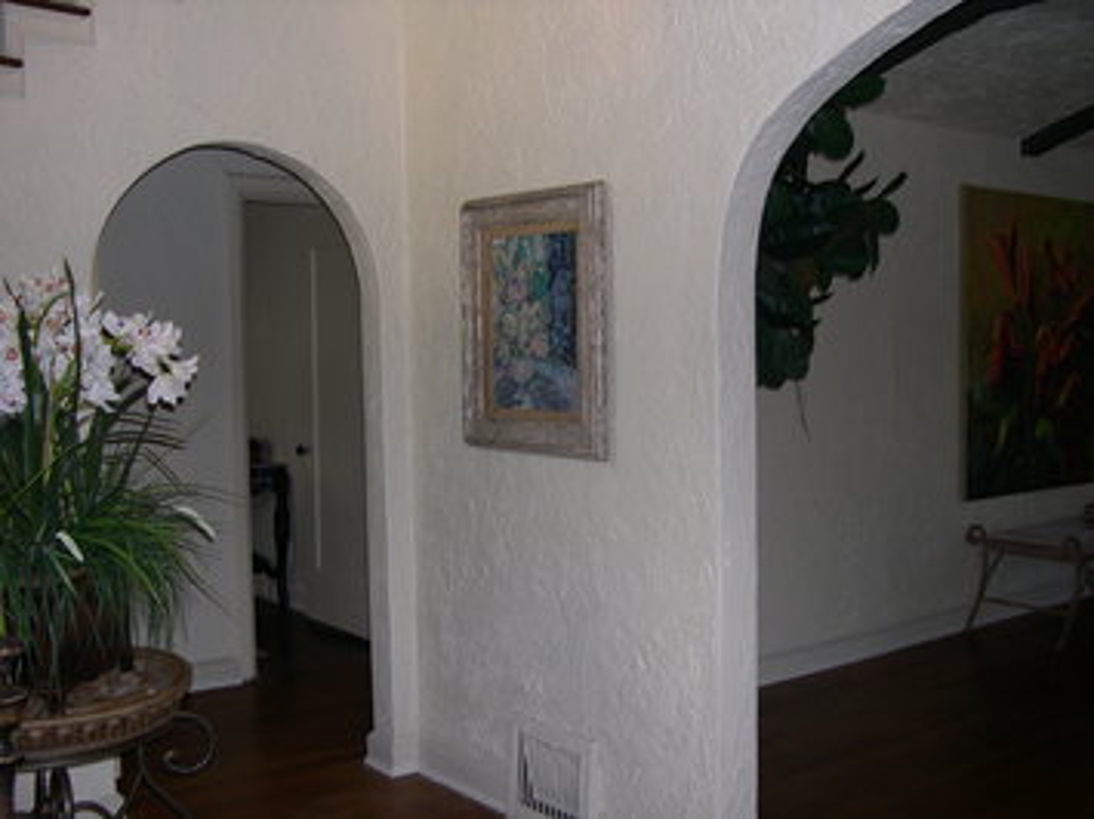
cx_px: 547
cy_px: 410
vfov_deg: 37.7
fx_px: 1201
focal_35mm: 38
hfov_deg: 49.0
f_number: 2.8
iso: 100
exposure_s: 1/60
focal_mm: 8
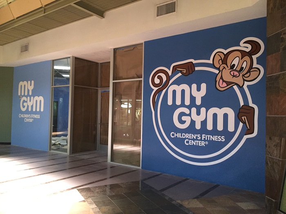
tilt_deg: +1.3
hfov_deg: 61.7
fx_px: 240
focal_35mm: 29
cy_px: 107
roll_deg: -1.5
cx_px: 143
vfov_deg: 48.2
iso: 250
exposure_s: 1/16
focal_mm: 4.15
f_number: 2.2
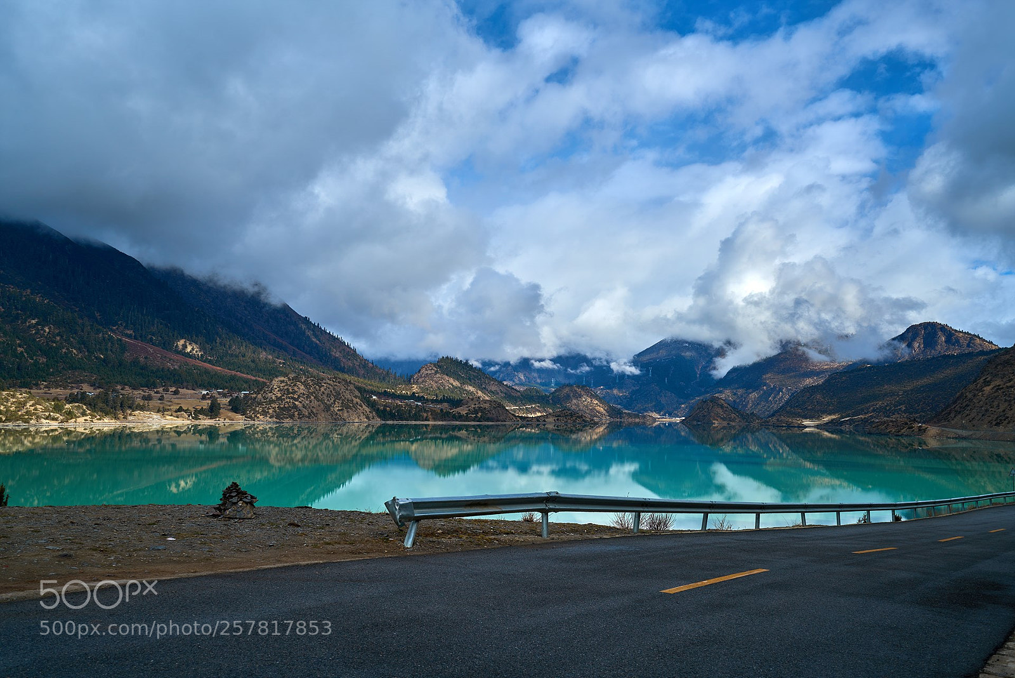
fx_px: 987
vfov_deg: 37.9
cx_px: 508
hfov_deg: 54.4
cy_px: 339
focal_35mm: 35
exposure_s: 1/200
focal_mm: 35
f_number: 8
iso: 50
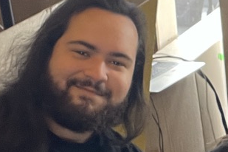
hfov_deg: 15.7
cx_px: 297
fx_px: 785
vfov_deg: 11.0
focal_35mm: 124
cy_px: 102
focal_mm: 2.71
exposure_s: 1/60
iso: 200
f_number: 2.2
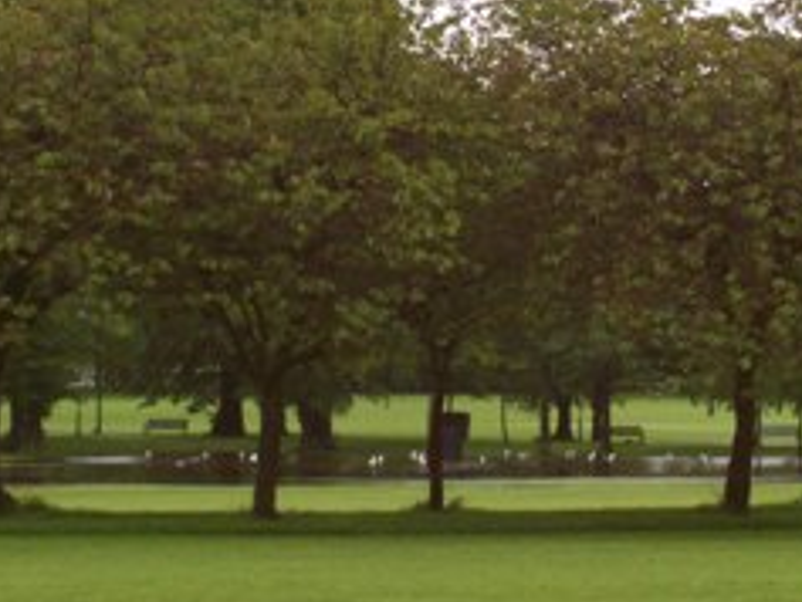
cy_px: 396
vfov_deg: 6.8
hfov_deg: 9.0
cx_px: 470
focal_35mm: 220
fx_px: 5100
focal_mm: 16.8
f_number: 4.6
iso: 140
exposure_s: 1/157
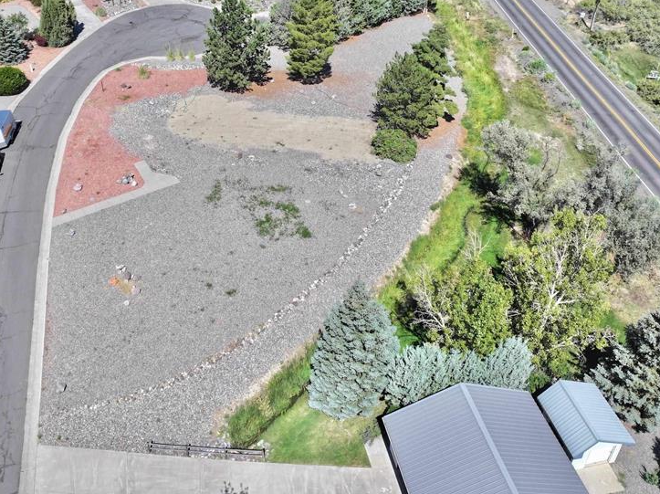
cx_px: 304
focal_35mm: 34
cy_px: 201
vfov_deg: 41.6
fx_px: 648
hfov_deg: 53.9
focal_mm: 12.29
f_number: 2.8
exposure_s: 1/1600
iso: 100
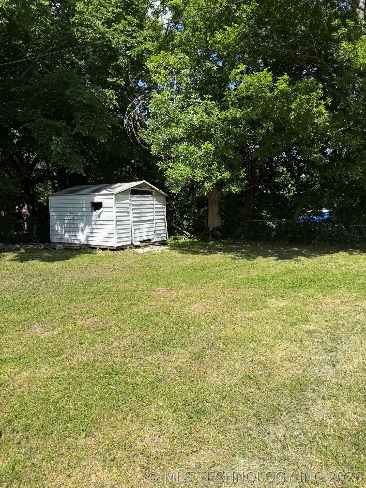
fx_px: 338
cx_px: 183
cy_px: 244
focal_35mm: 24
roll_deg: -1.7
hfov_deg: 56.8
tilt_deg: -5.6
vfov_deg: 71.6
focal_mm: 6.76
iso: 80
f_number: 1.78
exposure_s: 1/3145
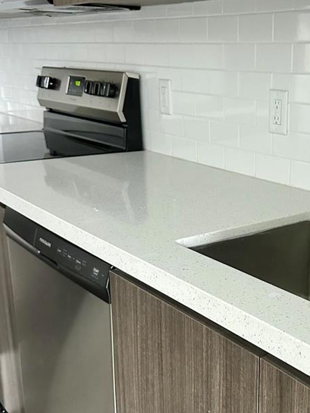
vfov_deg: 40.4
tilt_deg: -15.8
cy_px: 220
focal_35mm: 47
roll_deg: -2.0
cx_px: 283
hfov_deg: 29.5
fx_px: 561
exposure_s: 1/60
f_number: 1.78
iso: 640
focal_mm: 6.86
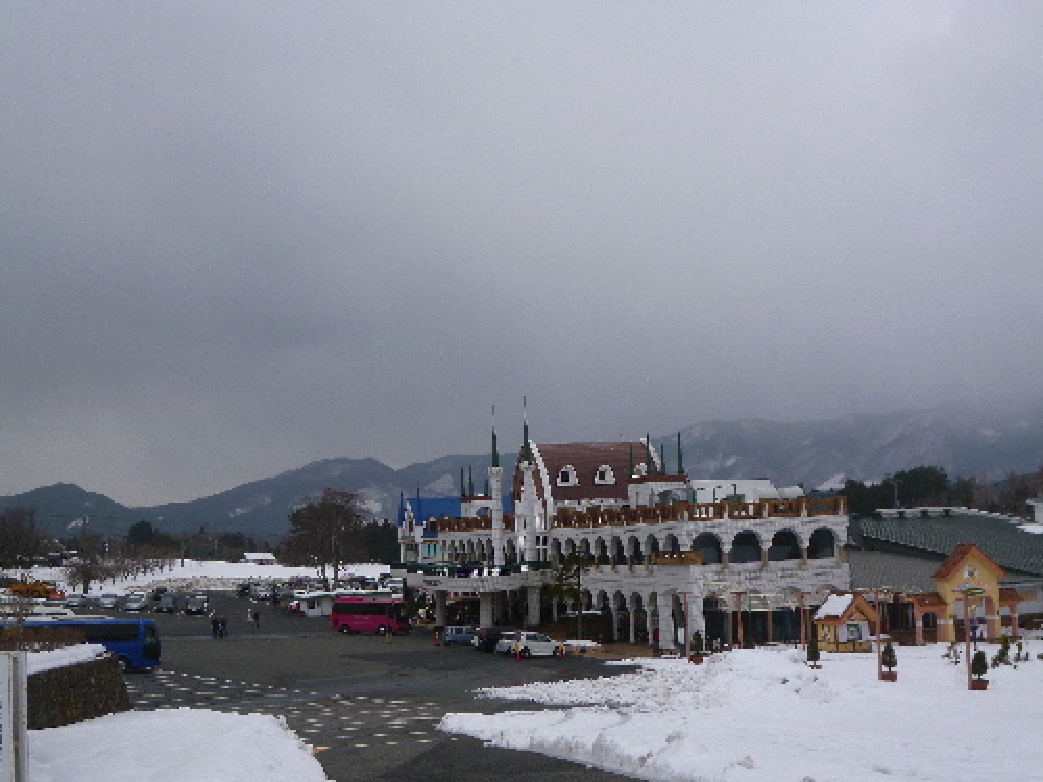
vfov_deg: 35.1
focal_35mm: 41
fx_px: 1235
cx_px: 522
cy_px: 391
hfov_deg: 45.8
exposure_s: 1/1000
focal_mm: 7.3
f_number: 3.1
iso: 100
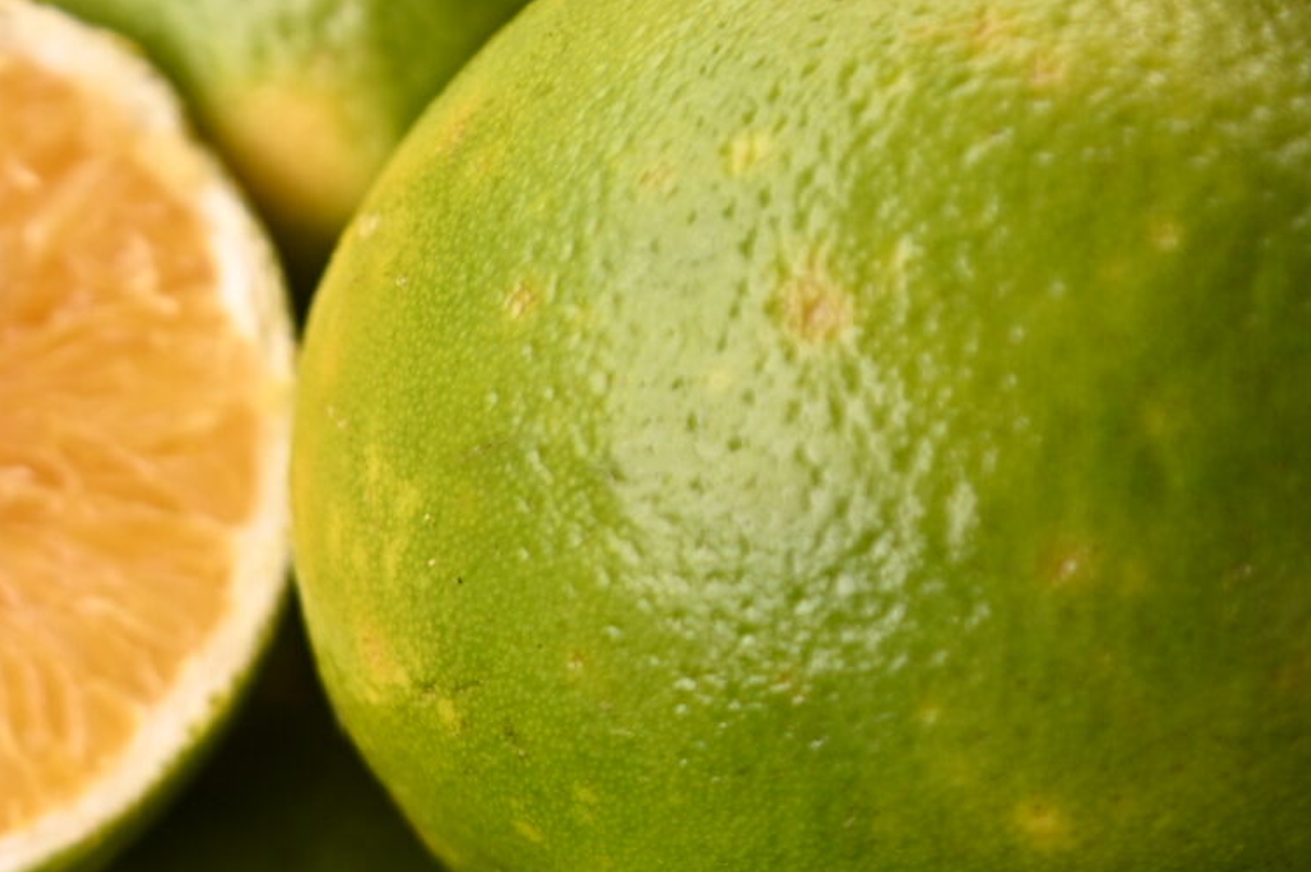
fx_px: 4949
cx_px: -205
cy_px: 1078
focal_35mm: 136
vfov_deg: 9.9
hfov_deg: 14.7
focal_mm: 40
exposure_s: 1/800
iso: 250
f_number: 3.2
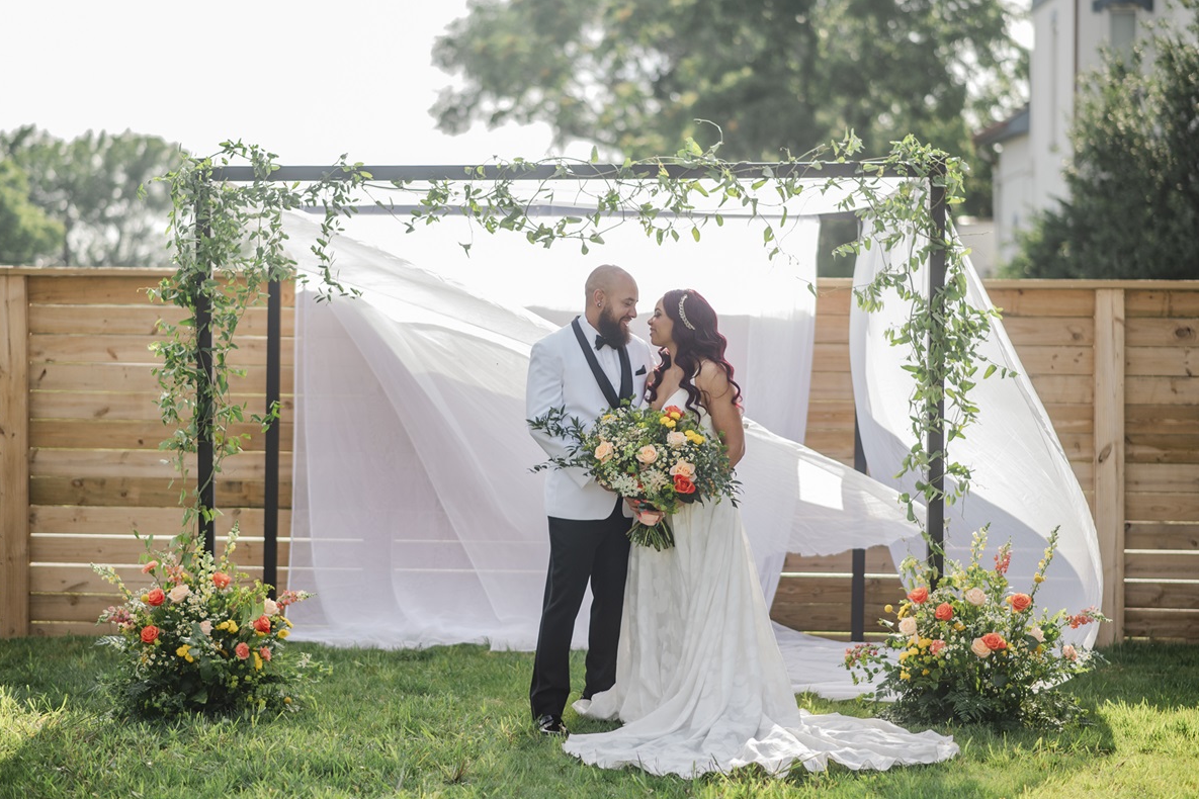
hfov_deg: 23.6
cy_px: 403
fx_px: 2864
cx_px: 596
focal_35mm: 86
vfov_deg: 15.9
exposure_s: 1/2500
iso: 320
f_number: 2.2
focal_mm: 85
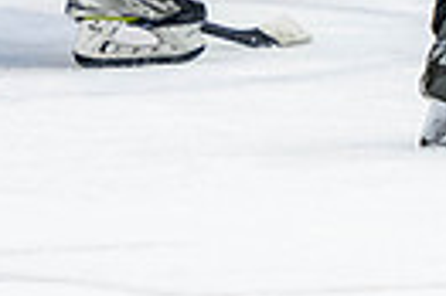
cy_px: -411
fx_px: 15145
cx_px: 5
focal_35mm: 1224
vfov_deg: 1.1
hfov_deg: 1.7
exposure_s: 1/640
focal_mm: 165
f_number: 2.8
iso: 3200
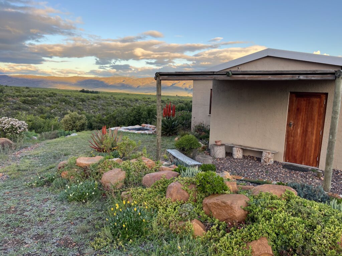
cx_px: 171
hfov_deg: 67.3
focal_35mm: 26
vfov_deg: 53.1
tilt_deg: -9.1
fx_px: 257
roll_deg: -1.0
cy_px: 128
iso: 50
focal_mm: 5.7
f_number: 1.5
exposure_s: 1/469
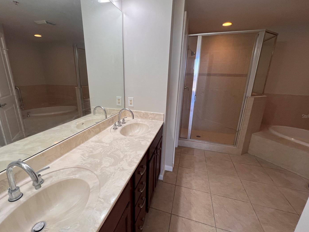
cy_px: 116
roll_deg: -0.9
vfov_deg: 81.7
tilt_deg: -15.8
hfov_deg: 98.0
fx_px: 134
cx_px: 145
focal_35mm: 15
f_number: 1.8
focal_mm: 1.57
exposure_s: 1/120
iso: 100
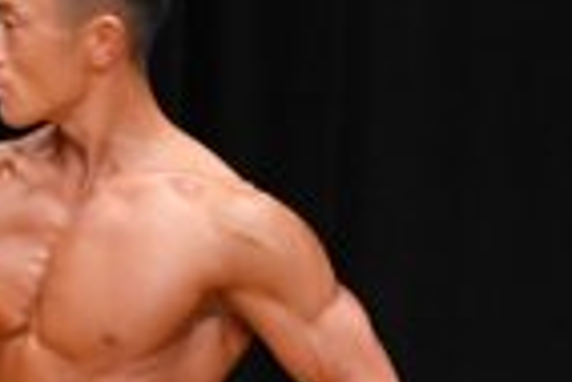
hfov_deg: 1.7
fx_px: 19483
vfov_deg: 1.1
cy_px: 647
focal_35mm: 1225
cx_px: -473
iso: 4000
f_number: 5.6
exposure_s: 1/400
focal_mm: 150
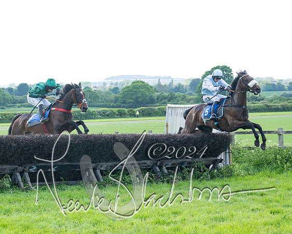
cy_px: 115
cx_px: 63
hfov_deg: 18.1
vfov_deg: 14.7
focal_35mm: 105
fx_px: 908
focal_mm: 70
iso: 1250
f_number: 4
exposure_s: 1/3200
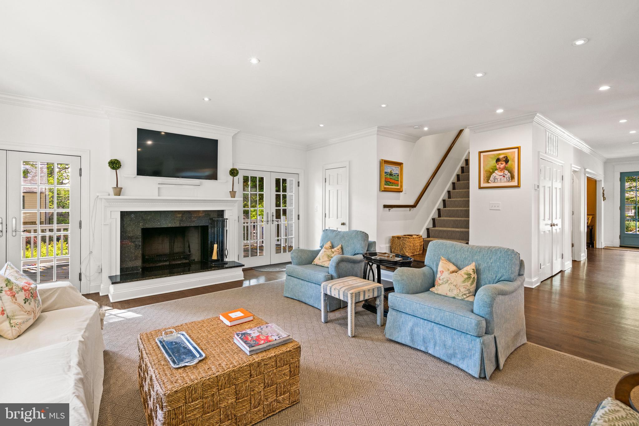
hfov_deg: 96.7
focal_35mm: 16
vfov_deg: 73.8
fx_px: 284
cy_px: 213
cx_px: 320
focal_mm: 16
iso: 800
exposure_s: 1/13
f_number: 4.5
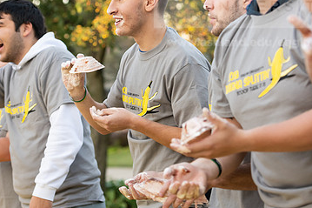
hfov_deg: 14.8
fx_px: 1204
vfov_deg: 9.8
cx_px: 128
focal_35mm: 139
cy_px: 60
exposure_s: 1/400
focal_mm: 86
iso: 800
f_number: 4
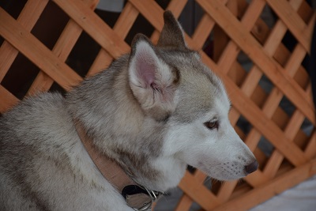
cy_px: 106
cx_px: 158
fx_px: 1607
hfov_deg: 11.2
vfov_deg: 7.5
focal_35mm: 183
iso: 200
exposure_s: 1/50
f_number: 6.3
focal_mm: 122
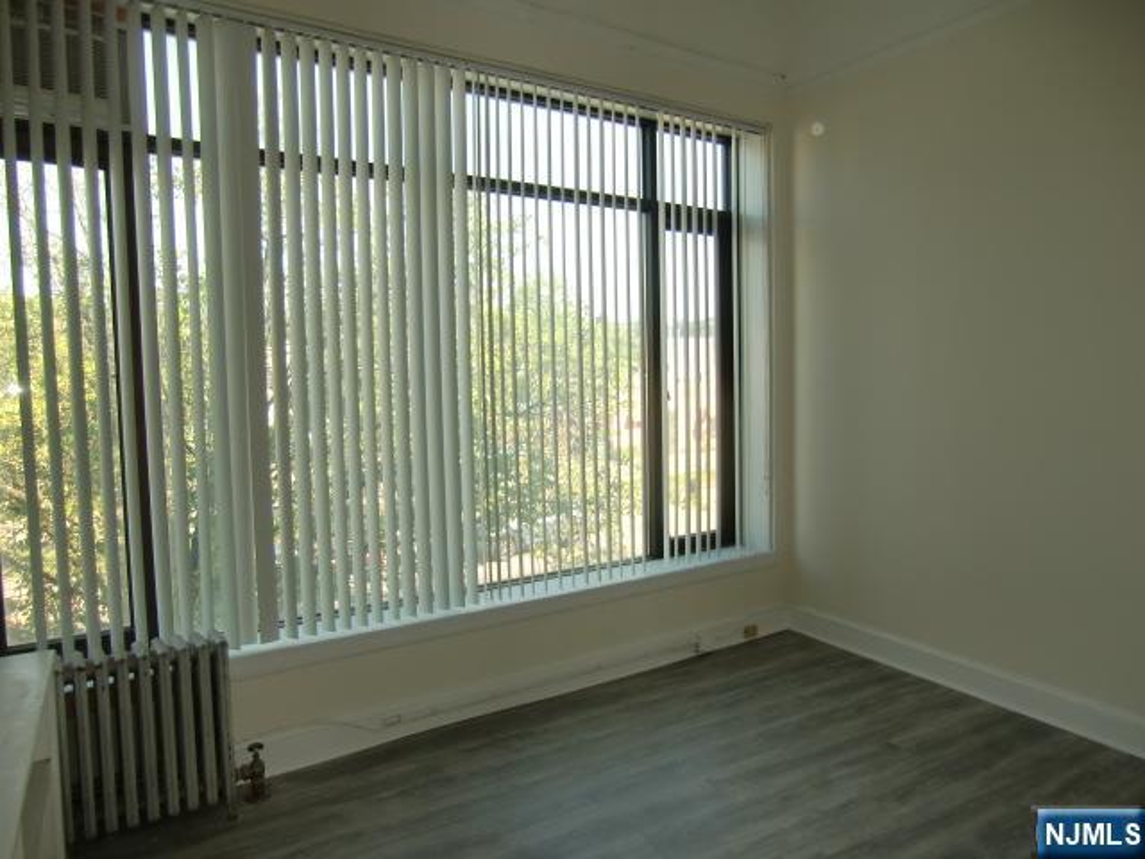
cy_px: 430
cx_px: 572
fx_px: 794
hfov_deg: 71.6
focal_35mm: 24
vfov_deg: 56.8
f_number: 3.2
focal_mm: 4.3
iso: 64
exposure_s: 1/100
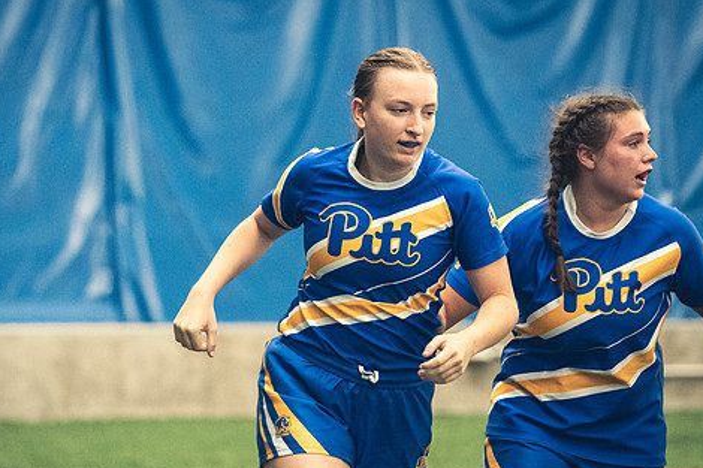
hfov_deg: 6.8
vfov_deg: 4.5
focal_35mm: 305
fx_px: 5954
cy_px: 262
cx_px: 289
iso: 12800
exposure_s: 1/500
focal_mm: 165
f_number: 2.8
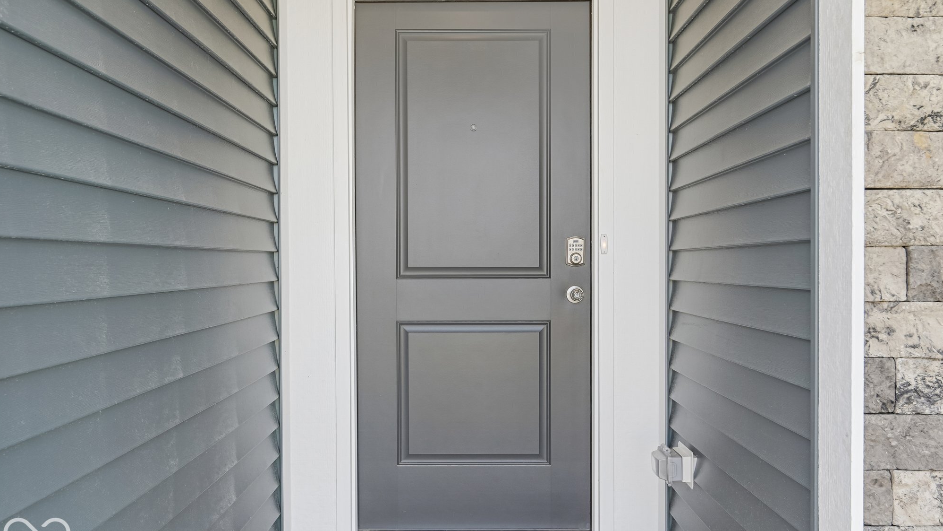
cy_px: 261
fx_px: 725
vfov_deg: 40.2
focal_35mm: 29
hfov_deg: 66.1
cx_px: 477
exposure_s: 1/30
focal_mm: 27
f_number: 8
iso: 160
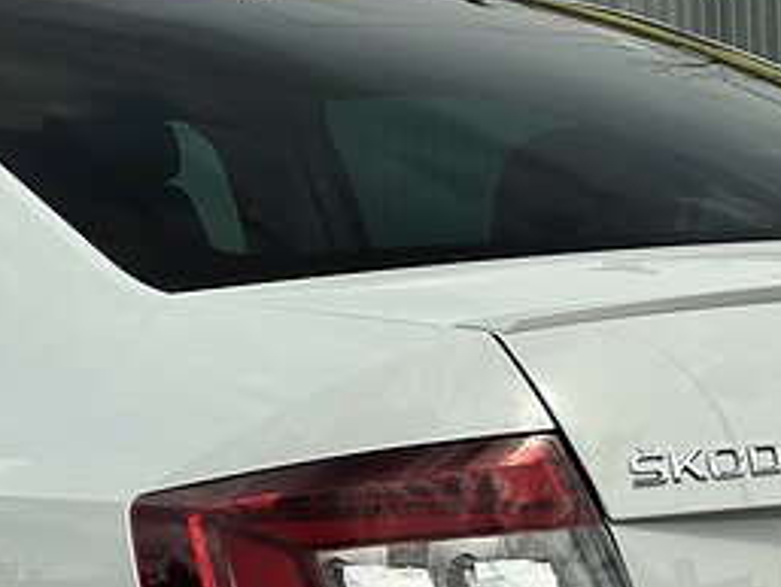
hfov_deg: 11.9
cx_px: 802
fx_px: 3702
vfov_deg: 9.0
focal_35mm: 164
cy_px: 578
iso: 25
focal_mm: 9
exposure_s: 1/504
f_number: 2.8
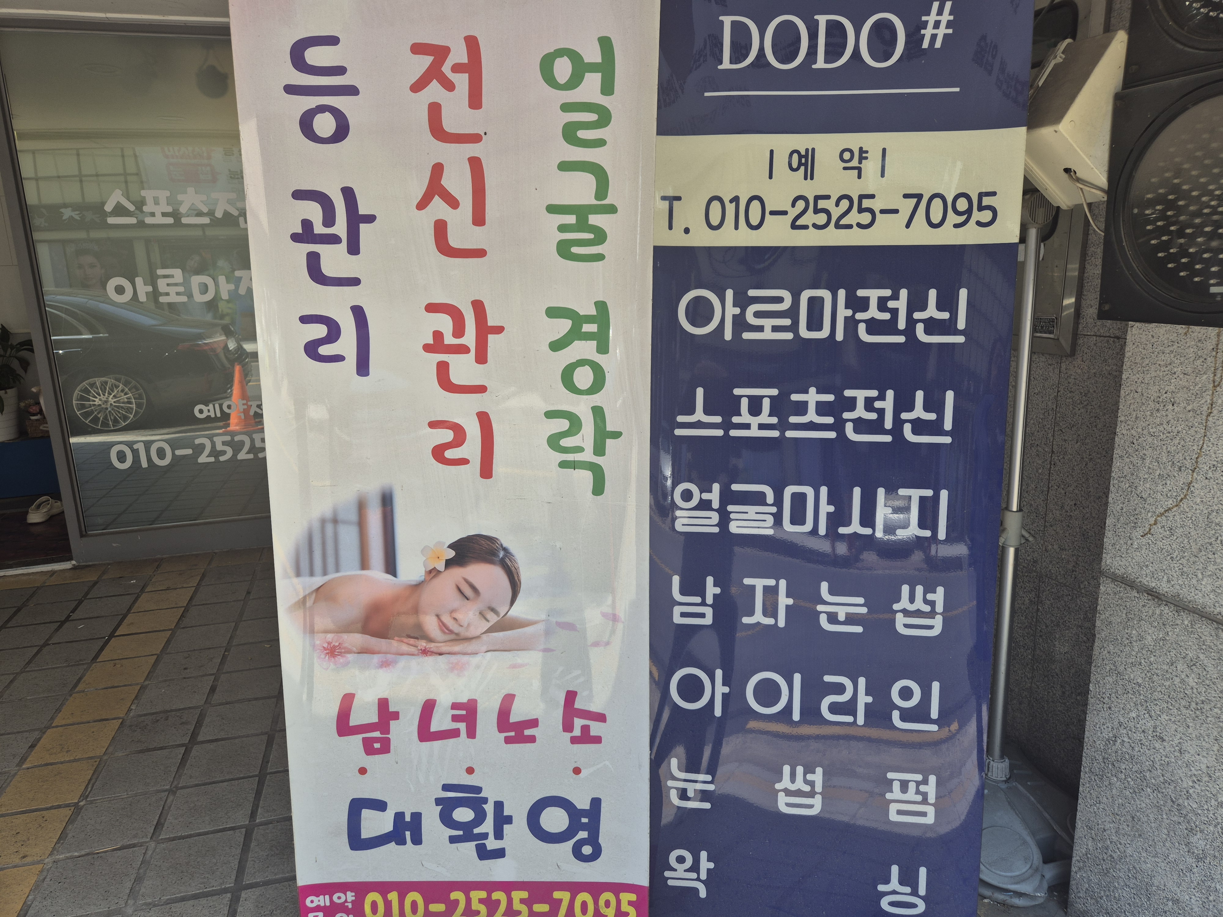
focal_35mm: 23
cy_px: 458
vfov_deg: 58.9
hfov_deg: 73.9
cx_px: 612
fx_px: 813
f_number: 1.8
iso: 25
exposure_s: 1/325
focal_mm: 5.4
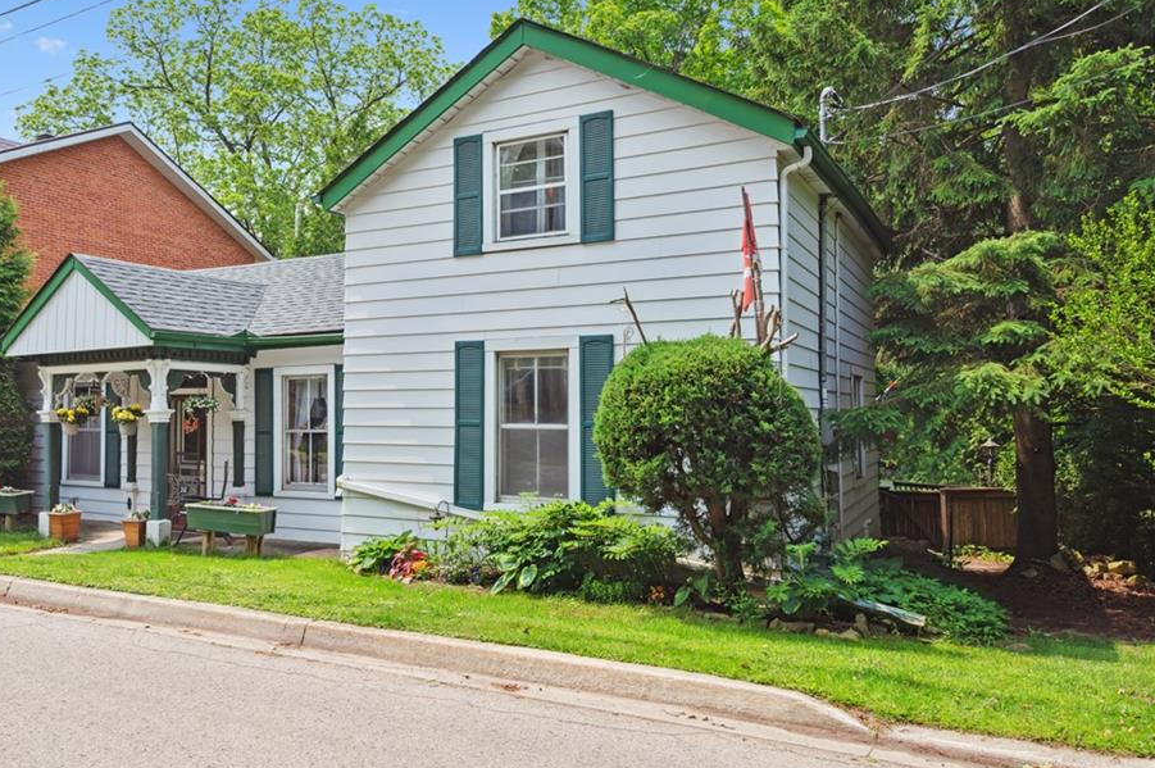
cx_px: 500
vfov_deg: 50.2
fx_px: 820
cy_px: 366
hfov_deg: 70.0
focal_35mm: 26
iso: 100
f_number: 7.1
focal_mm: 22.5
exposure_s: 1/250
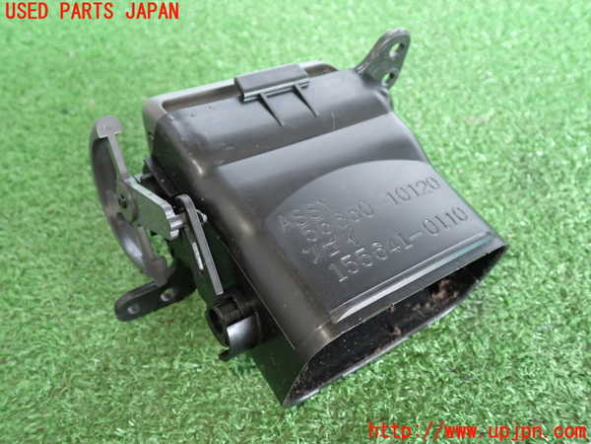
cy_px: 222
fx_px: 546
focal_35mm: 32
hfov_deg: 56.8
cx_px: 296
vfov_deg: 44.2
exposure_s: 1/30
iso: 250
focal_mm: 5.79
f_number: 2.4
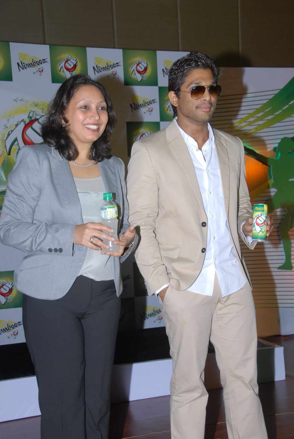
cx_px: 147
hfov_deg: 25.2
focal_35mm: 54
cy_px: 220
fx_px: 658
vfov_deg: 36.8
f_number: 6.3
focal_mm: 36
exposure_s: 1/125
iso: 250
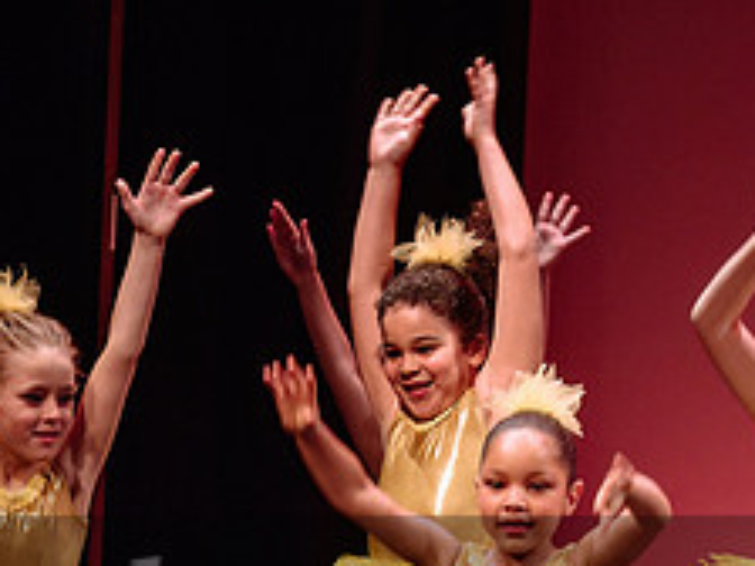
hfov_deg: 4.0
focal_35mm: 498
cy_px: 592
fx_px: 10862
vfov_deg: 3.0
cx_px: 504
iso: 1600
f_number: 2.8
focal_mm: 185
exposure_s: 1/200
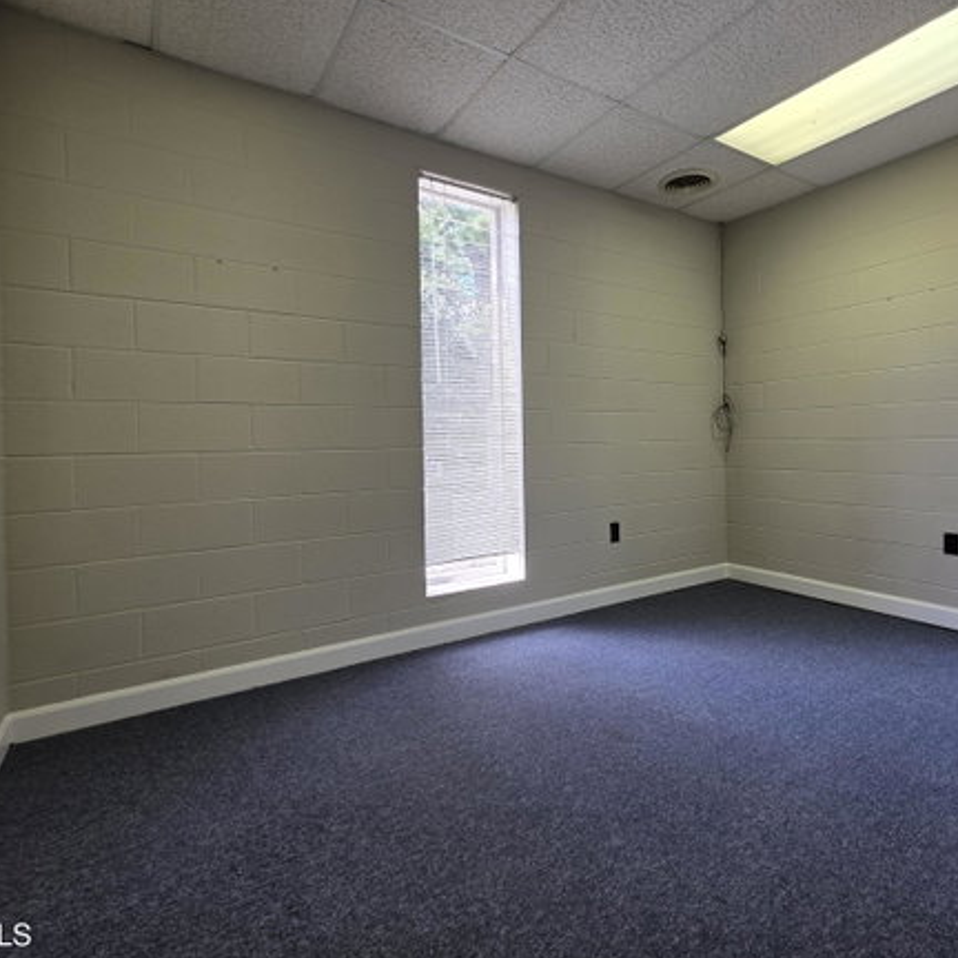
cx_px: 513
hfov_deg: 83.8
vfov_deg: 83.9
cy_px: 452
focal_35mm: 17
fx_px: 532
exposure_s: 1/120
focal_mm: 2.2
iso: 50
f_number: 1.9
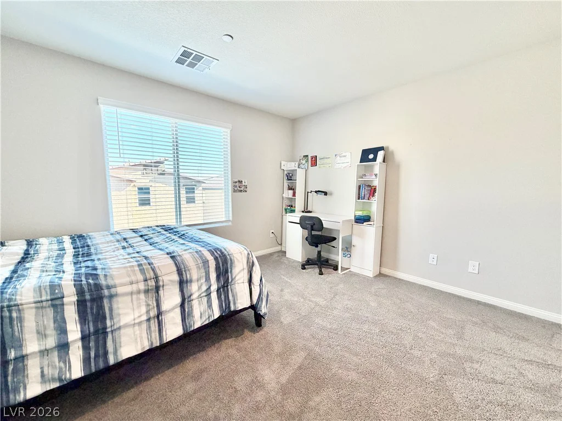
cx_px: 281
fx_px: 227
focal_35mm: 14
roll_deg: +0.0
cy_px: 210
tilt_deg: -6.6
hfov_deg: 102.1
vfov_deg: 85.7
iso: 250
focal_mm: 2.22
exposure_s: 1/120
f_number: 2.2
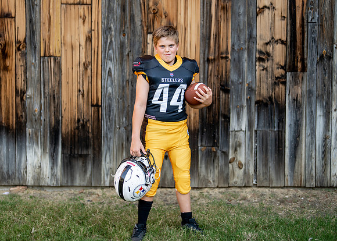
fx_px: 559
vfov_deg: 24.3
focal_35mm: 58
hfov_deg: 33.5
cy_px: 118
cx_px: 171
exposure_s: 1/2000
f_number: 1.2
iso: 100
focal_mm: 50
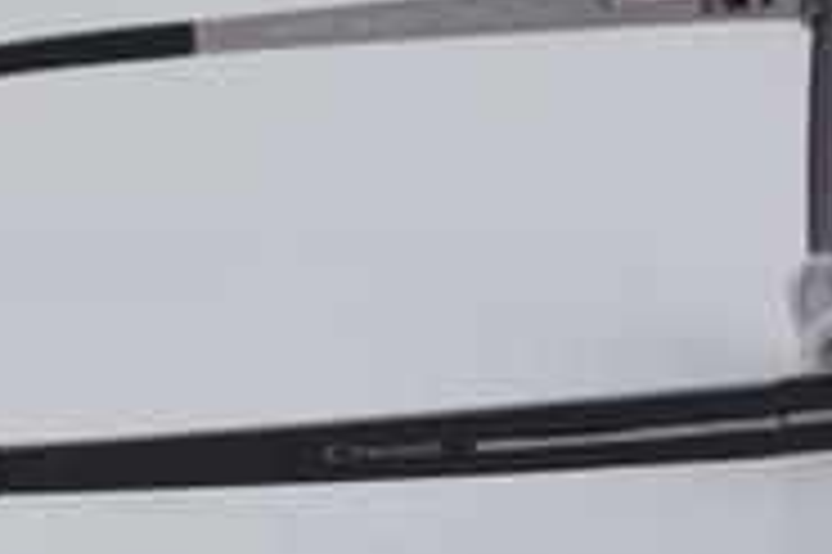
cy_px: 360
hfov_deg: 12.6
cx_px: 153
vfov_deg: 8.5
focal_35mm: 162
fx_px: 3741
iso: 100
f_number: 32
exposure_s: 1/4
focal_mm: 50
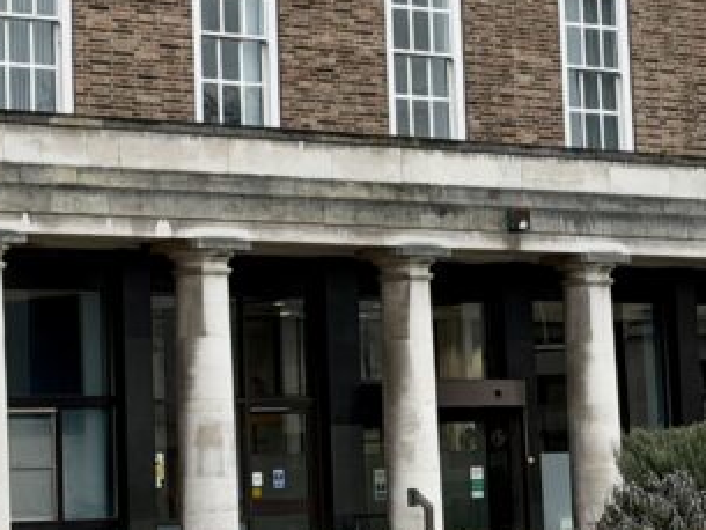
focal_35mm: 161
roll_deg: +1.3
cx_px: 225
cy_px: -30
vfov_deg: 9.2
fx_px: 3285
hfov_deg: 12.2
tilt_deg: +5.6
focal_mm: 6.76
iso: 64
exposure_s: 1/185
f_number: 1.78
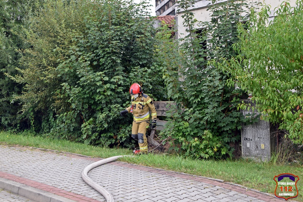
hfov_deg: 37.8
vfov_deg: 25.8
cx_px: 152
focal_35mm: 52
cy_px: 101
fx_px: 442
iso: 400
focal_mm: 35
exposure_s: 1/160
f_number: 6.3
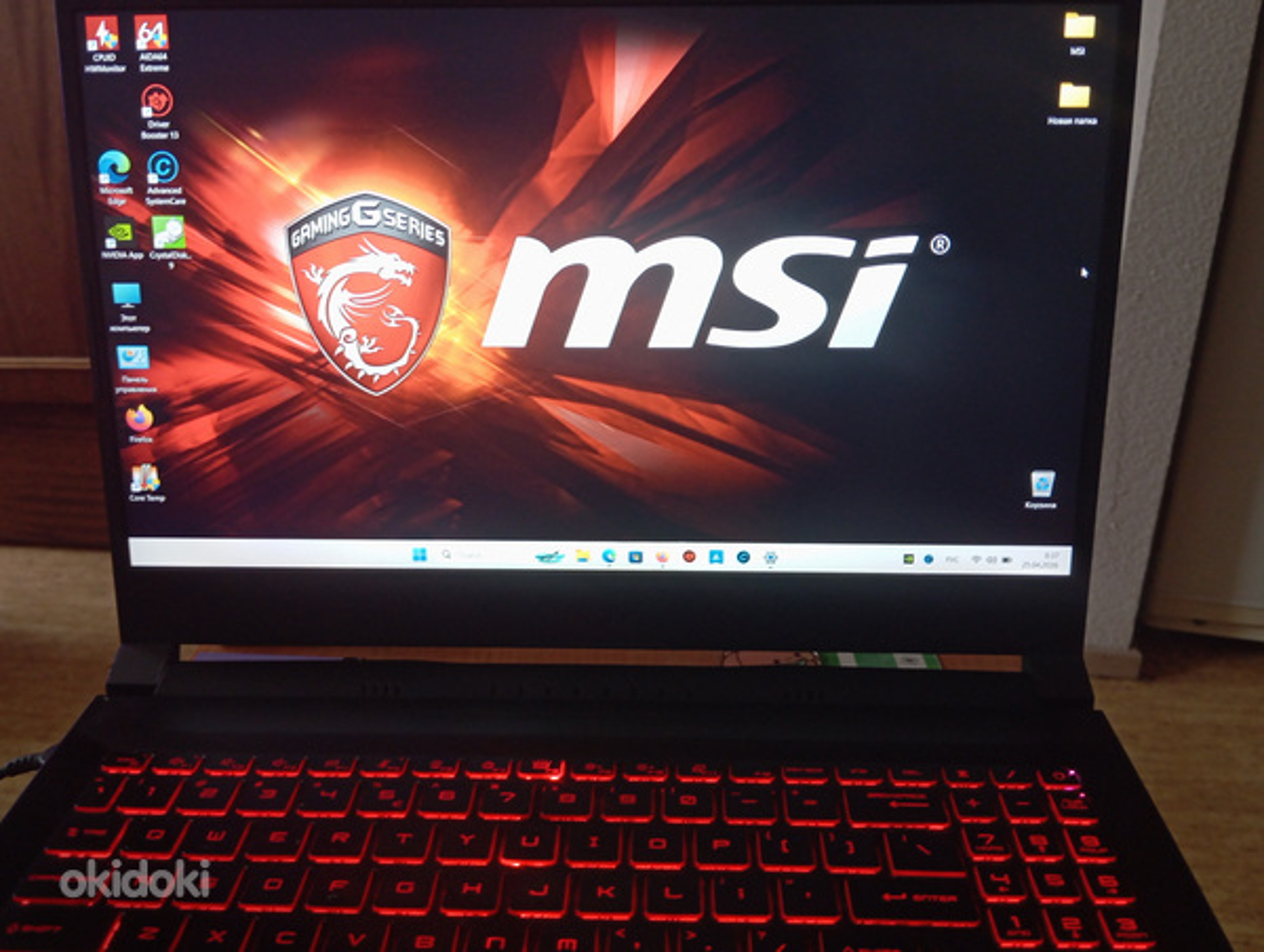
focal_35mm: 28
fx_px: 1024
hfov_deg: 63.4
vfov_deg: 49.9
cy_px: 476
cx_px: 632
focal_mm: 4.22
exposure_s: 1/30
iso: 516
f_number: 1.8
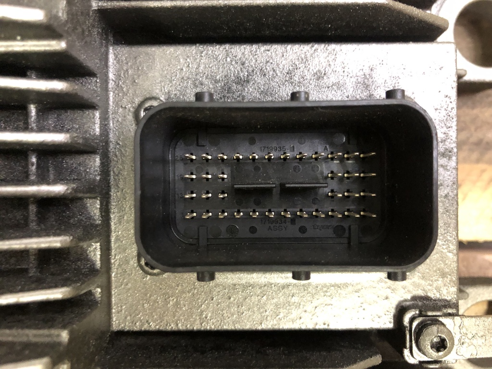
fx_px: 398
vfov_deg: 49.7
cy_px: 184
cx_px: 246
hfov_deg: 63.4
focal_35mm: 28
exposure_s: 1/5
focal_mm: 4
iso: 100
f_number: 1.8
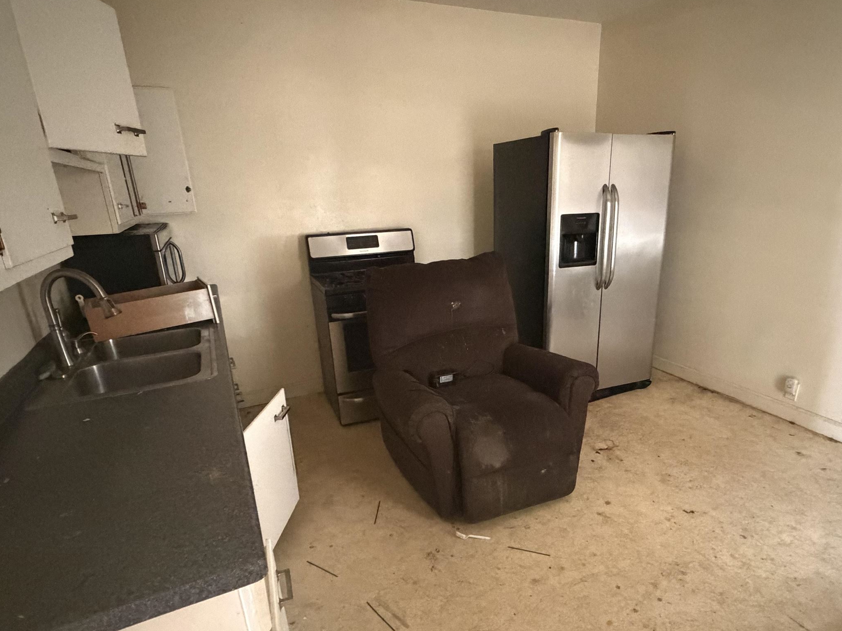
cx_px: 465
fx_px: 511
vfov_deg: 63.2
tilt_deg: -19.2
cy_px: 356
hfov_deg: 78.7
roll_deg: +4.5
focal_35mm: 21
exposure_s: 1/51
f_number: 2.2
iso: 1250
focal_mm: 2.22
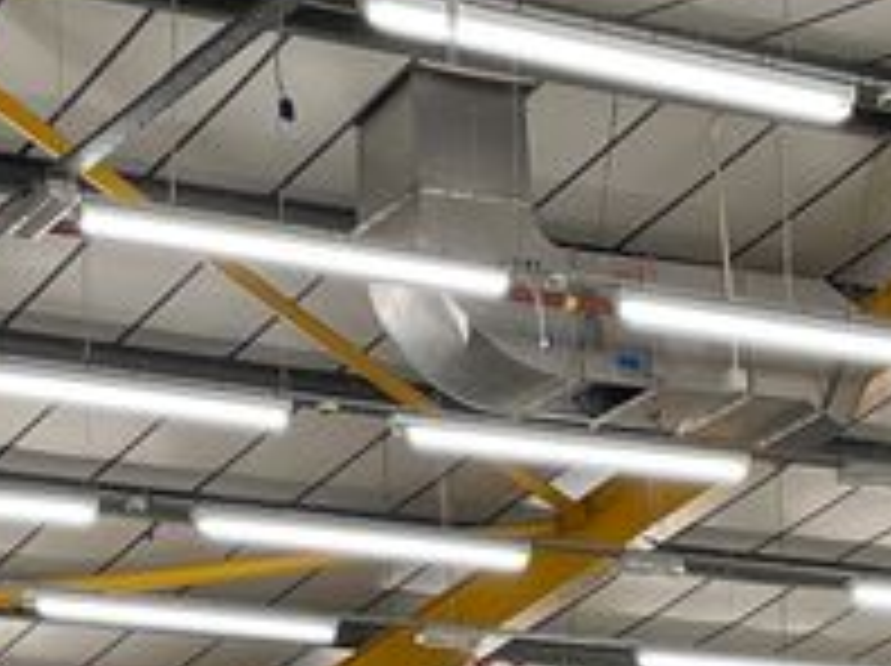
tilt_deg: +3.8
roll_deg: +2.0
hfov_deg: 13.5
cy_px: 1235
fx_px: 3753
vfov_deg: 9.6
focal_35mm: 146
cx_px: 490
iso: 125
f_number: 1.6
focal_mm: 4.2
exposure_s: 1/100
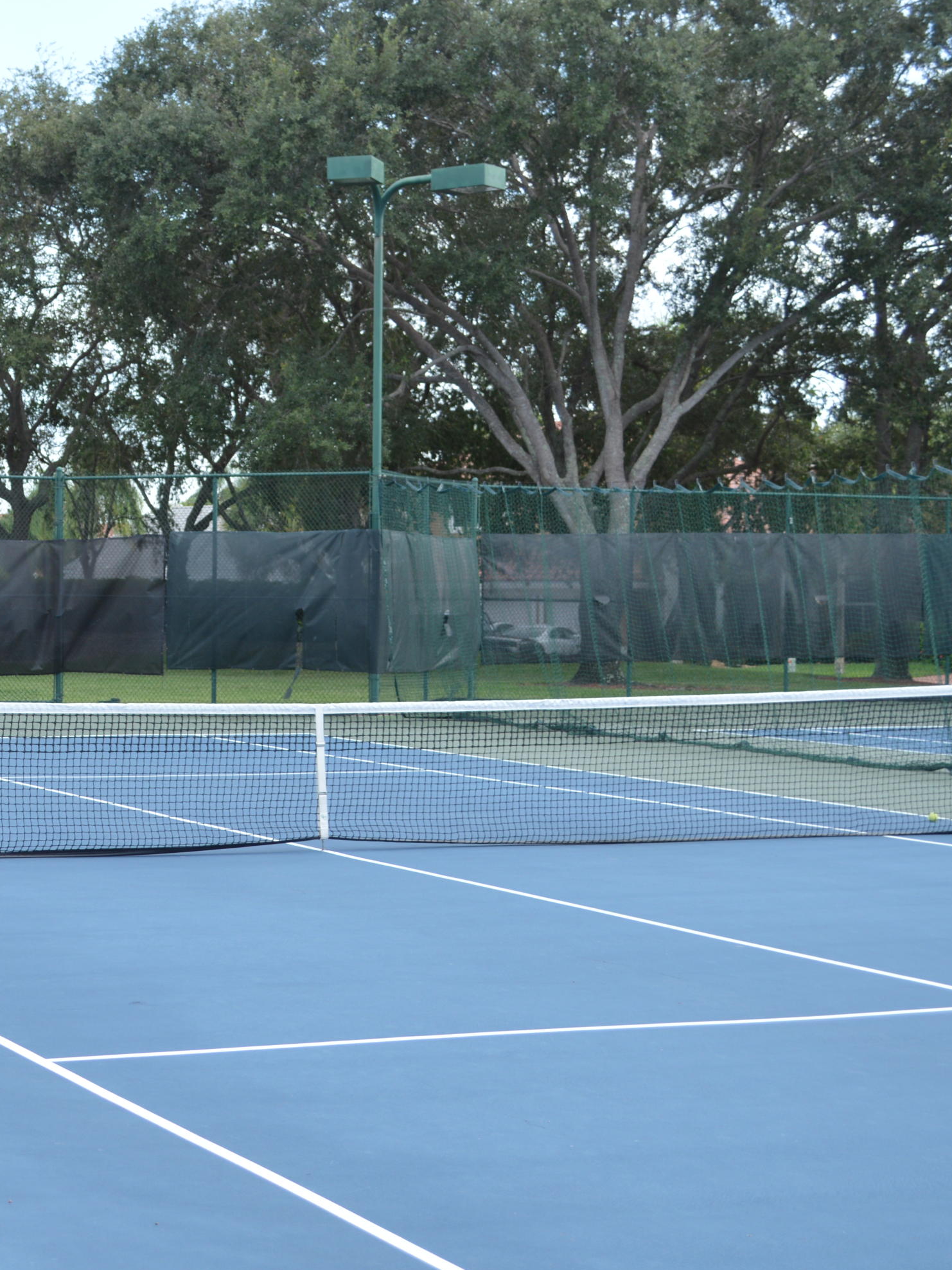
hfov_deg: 20.4
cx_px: 23
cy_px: 639
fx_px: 2567
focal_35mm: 70
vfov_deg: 27.8
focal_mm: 32
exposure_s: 1/125
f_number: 5.6
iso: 140
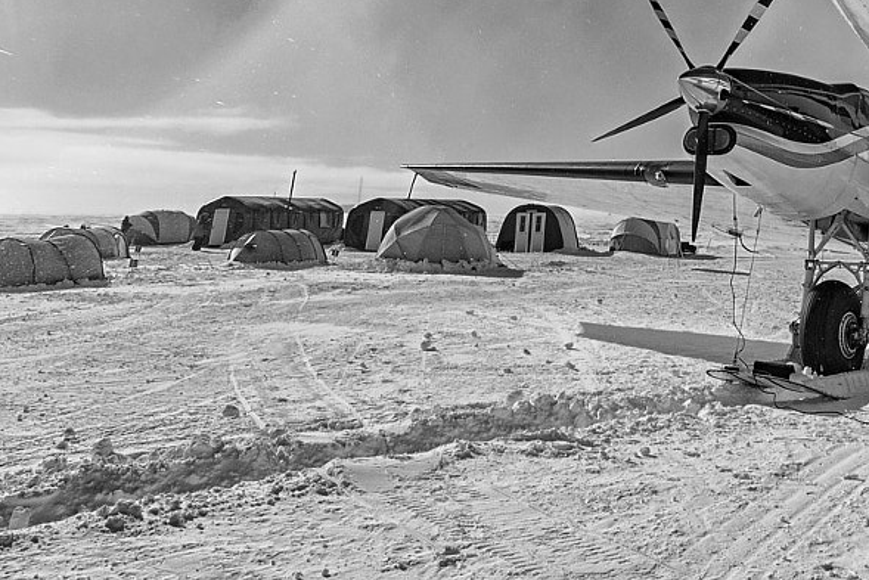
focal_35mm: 38
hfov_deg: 49.2
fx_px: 917
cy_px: -13
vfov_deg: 32.1
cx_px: 624
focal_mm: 14
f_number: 22
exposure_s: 1/200
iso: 125
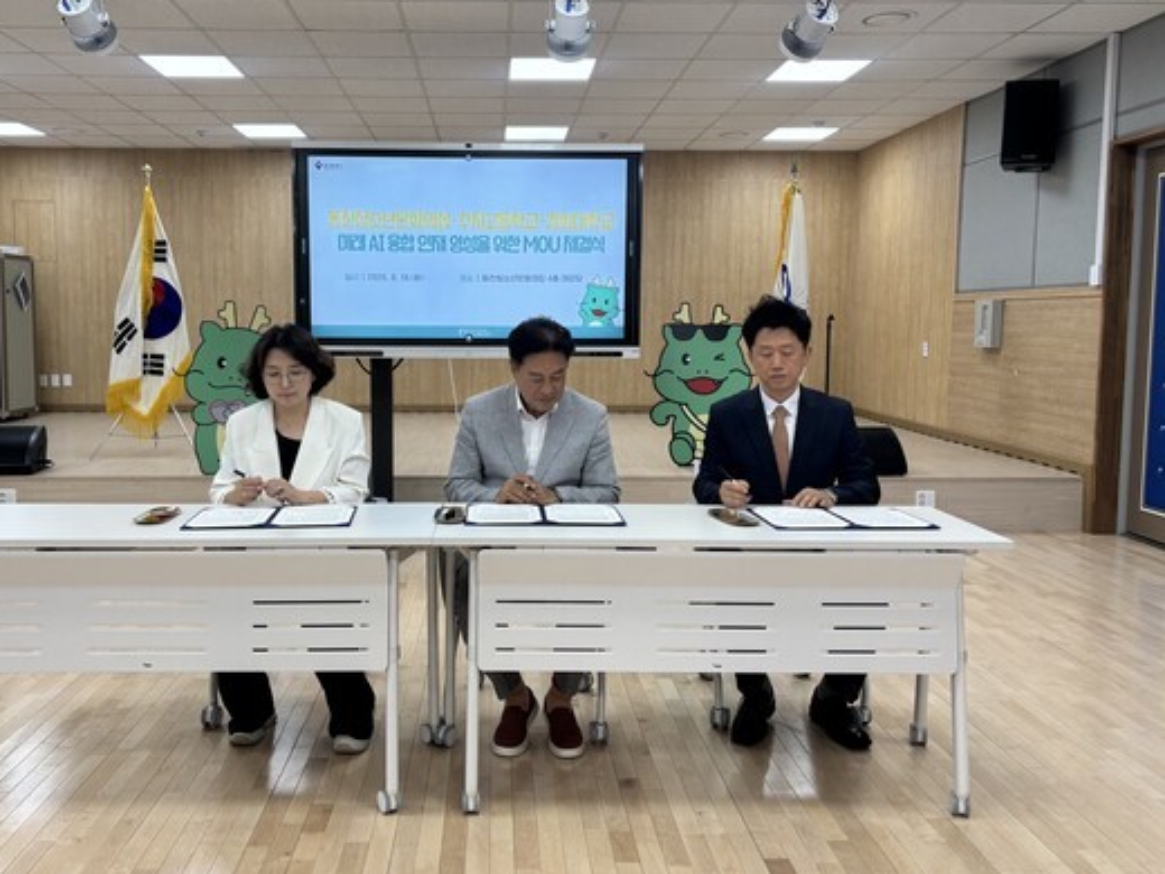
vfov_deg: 46.8
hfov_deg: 59.7
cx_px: 495
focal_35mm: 30
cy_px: 417
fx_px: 1010
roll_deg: -0.6
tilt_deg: -5.1
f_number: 1.6
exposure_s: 1/90
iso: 40
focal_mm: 5.96
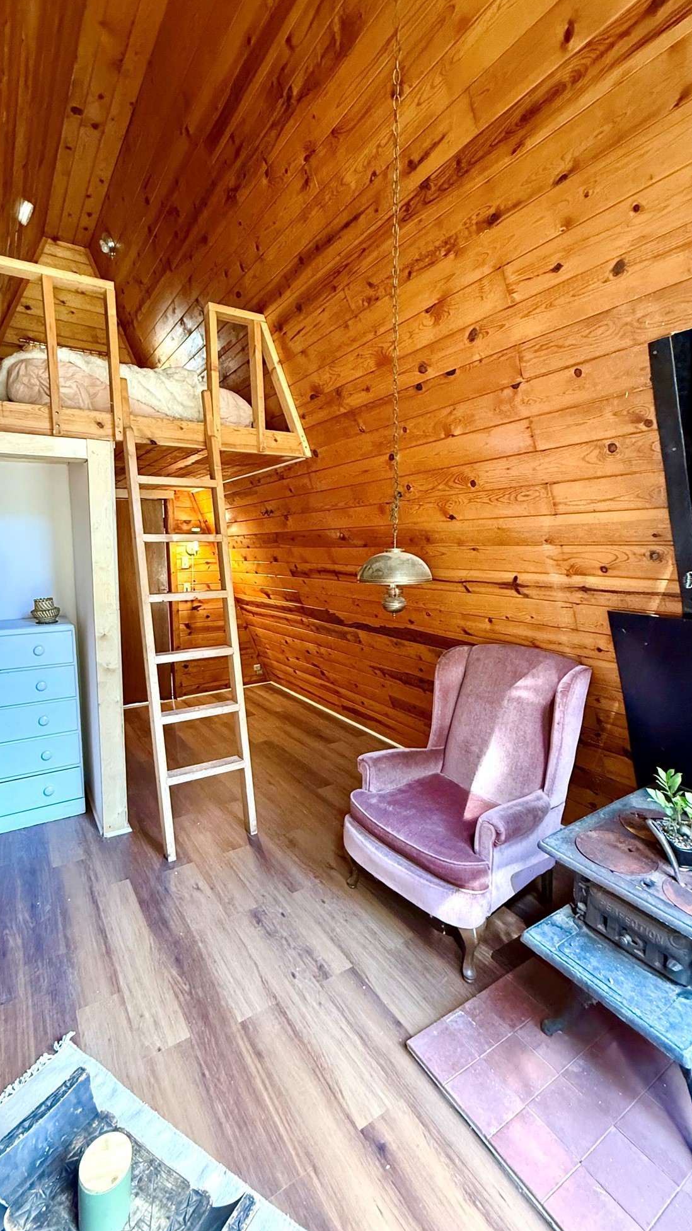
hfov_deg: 66.9
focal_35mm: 16
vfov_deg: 99.4
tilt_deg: -5.6
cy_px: 611
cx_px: 308
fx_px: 522
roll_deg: -0.9
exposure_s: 1/60
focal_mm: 2.22
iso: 640
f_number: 2.2
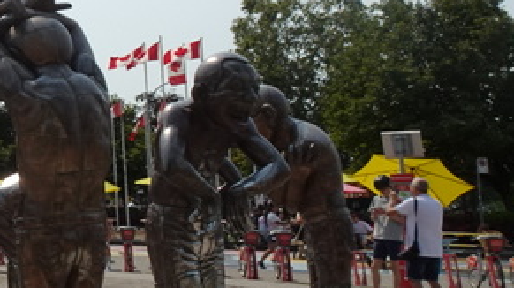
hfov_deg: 24.8
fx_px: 980
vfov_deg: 16.7
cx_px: -187
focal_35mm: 72
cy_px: 124
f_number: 3.5
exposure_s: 1/1600
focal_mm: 4.25
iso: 80
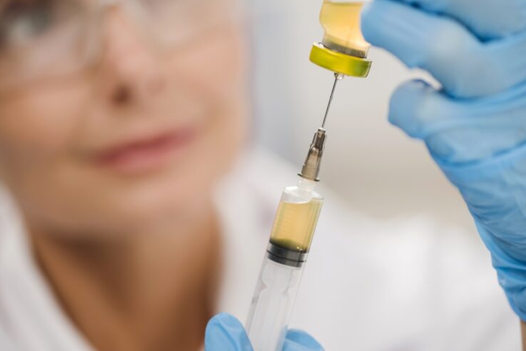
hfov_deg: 18.6
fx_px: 1607
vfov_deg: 12.5
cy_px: 174
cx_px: 262
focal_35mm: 110
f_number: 3
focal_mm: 105
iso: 100
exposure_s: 1/160
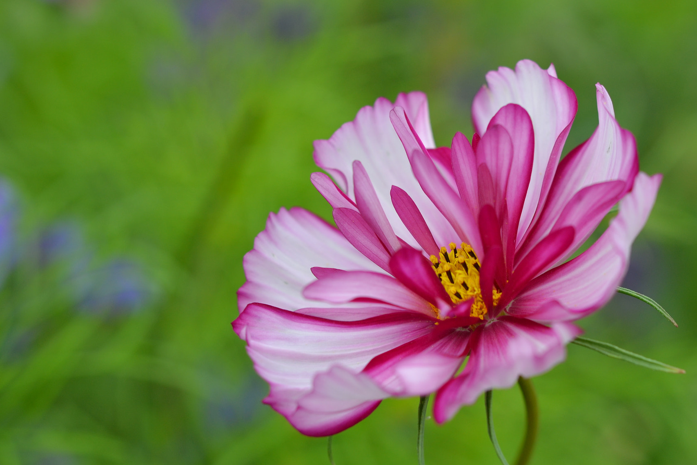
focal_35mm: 108
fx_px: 2091
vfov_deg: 12.7
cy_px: 227
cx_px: 401
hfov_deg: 18.9
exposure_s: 1/500
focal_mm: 60
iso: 160
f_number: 5.6
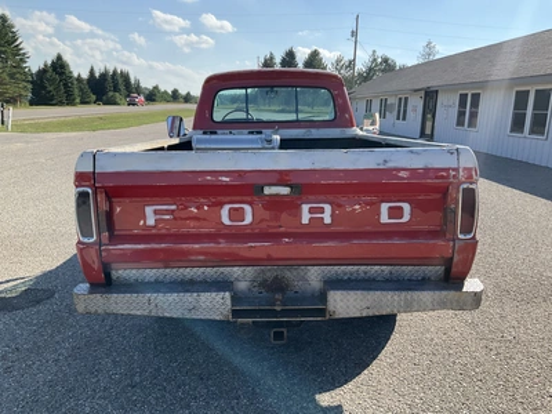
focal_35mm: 29
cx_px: 276
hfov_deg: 61.7
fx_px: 462
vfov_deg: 48.2
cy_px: 207
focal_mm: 3
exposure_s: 1/962
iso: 25
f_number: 1.8
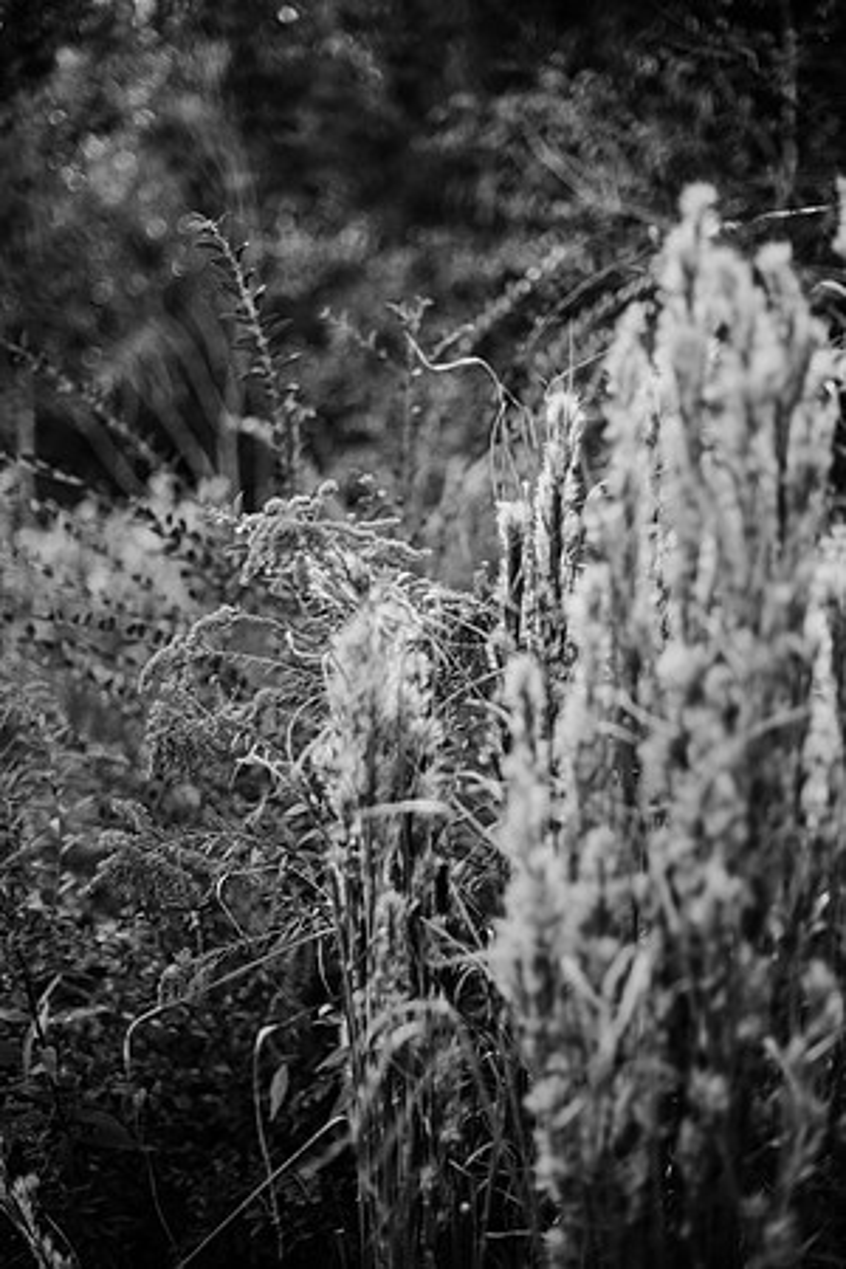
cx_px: 423
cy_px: 634
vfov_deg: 39.6
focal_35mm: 50
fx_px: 1762
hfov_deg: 27.0
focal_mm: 50
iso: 200
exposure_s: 1/800
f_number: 1.8
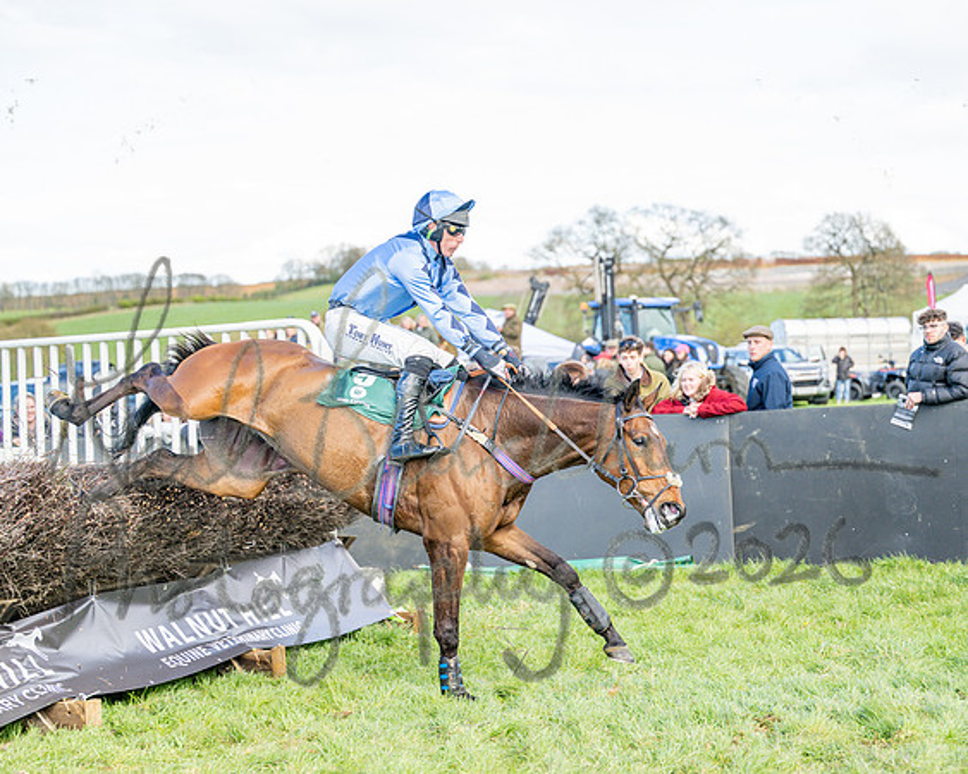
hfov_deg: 24.2
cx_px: 487
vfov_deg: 19.4
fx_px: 2259
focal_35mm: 79
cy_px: 387
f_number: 2.8
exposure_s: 1/1600
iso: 400
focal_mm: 70
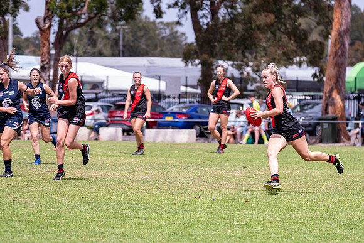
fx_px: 2540
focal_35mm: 251
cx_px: 229
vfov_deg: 5.5
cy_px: 129
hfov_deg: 8.2
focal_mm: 200
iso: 800
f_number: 6.3
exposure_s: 1/2500
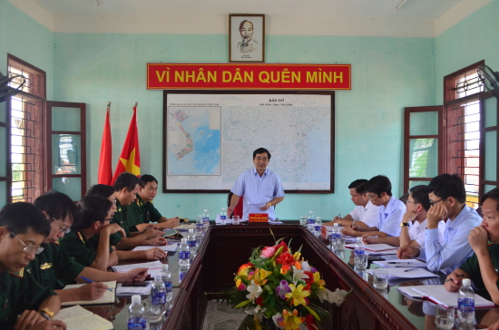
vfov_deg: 39.8
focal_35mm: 33
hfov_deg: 57.3
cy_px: 165
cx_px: 250
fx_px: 456
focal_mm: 22
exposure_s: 1/125
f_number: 5.6
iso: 640
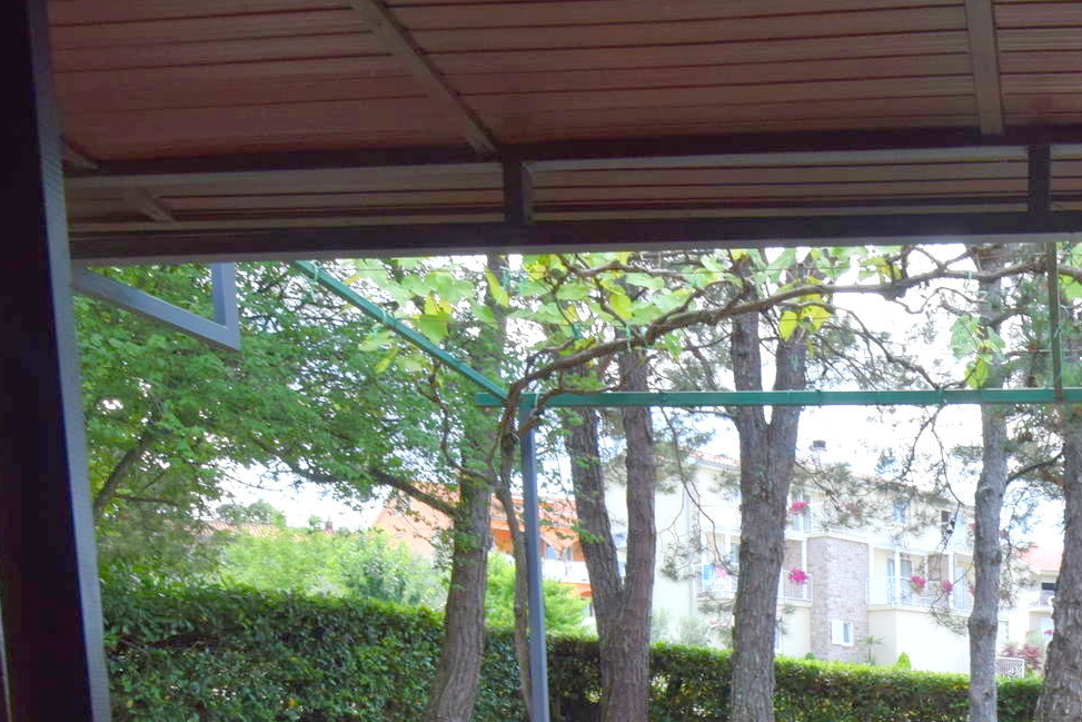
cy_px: 821
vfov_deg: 31.3
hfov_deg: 46.2
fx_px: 1112
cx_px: 1000
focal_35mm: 37
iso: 400
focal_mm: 10
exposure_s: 1/250
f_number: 8
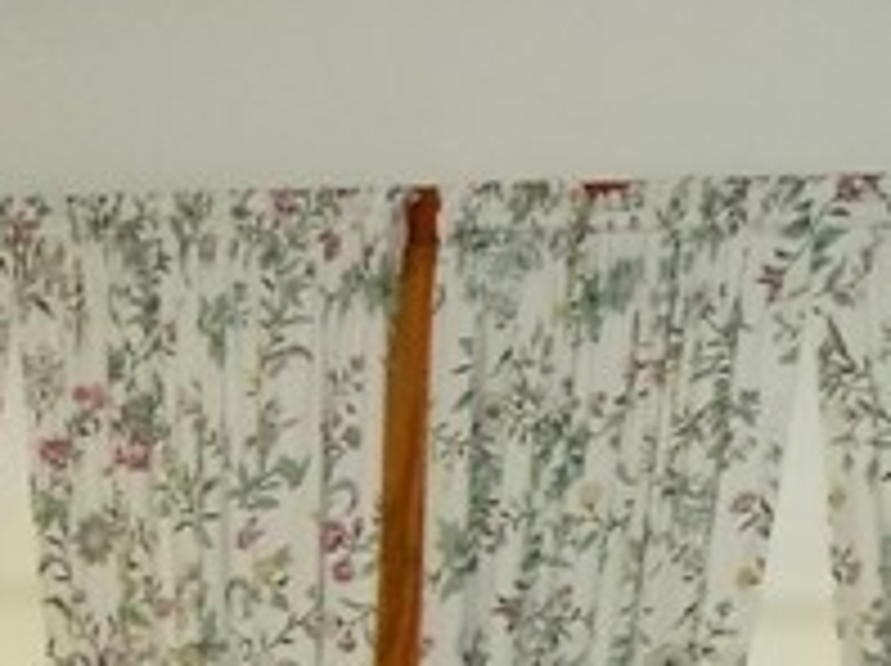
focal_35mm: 119
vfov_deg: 11.1
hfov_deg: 16.2
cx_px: -9
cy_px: 1393
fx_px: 3059
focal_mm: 4
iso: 200
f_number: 3.1
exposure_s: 1/30
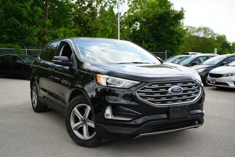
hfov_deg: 50.7
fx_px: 248
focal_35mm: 38
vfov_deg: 35.1
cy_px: 78
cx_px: 118
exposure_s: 1/200
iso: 100
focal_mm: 38
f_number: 5
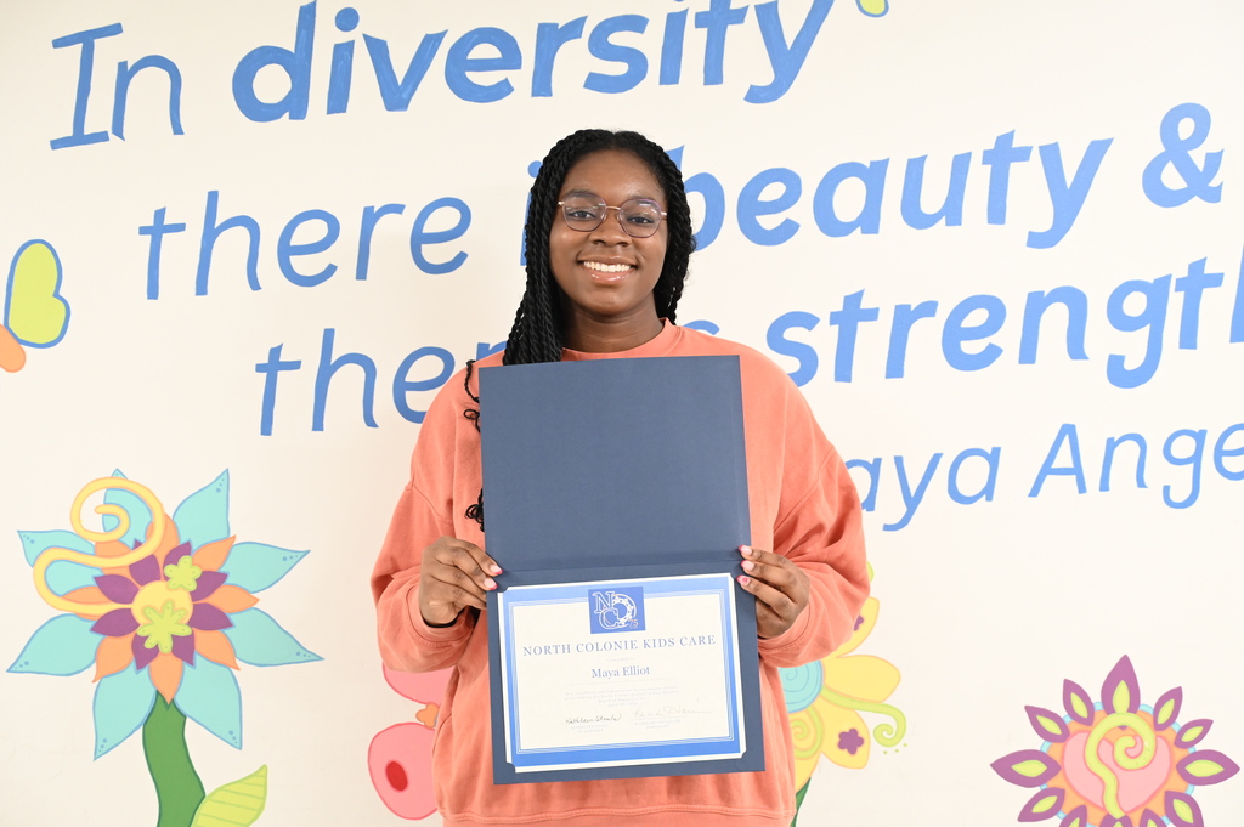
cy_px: 414
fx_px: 1934
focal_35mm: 56
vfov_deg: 24.2
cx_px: 622
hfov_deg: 35.7
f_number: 4
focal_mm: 56
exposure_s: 1/100
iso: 3200
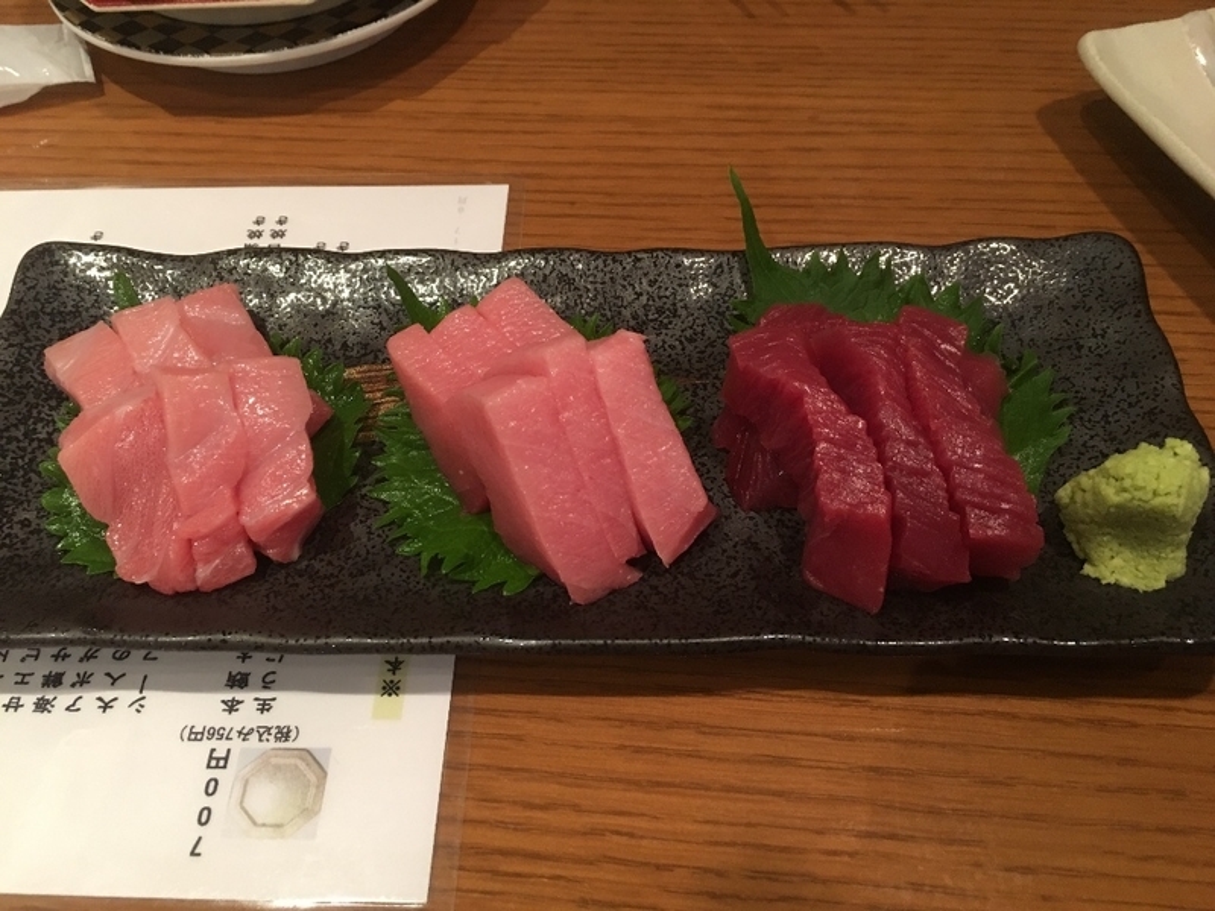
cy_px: 456
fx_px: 1018
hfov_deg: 61.7
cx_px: 608
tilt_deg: -53.4
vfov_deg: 48.2
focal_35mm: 29
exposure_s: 1/15
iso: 80
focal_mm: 4.15
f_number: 2.2
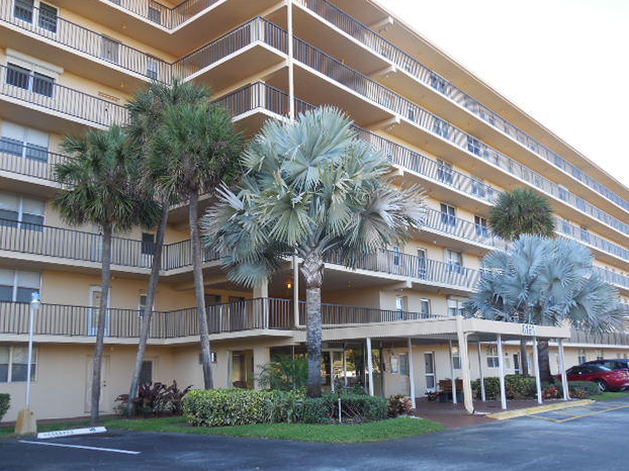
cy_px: 232
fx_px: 636
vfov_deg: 40.7
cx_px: 306
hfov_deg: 52.6
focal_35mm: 35
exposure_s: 1/125
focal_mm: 6.1
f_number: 3.4
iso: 125
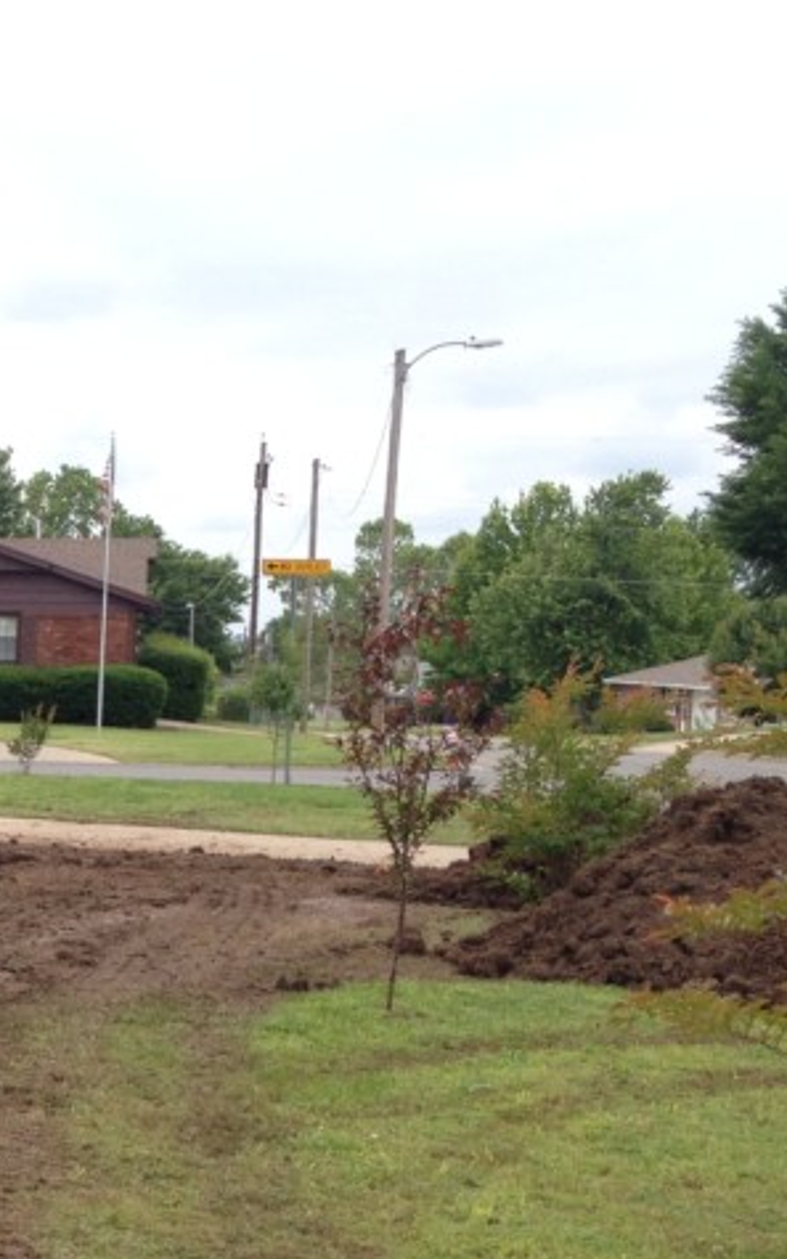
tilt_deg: -9.4
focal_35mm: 80
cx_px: -220
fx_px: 2745
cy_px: 1002
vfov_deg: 25.4
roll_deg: -0.6
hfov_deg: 15.6
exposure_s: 1/521
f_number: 2.4
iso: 50
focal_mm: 4.28
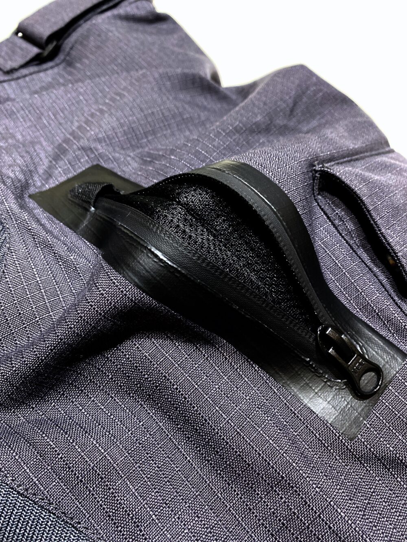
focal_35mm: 26
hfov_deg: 53.1
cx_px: 204
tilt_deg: -59.6
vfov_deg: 67.3
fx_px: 408
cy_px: 271
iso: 320
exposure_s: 1/50
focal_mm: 4.25
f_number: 1.8
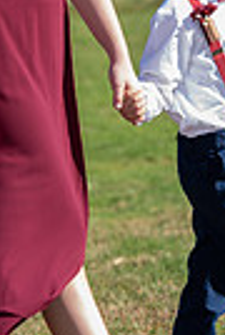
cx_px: 152
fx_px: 3749
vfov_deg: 5.1
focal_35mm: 402
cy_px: 32
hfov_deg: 3.4
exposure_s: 1/250
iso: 80
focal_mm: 120
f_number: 5
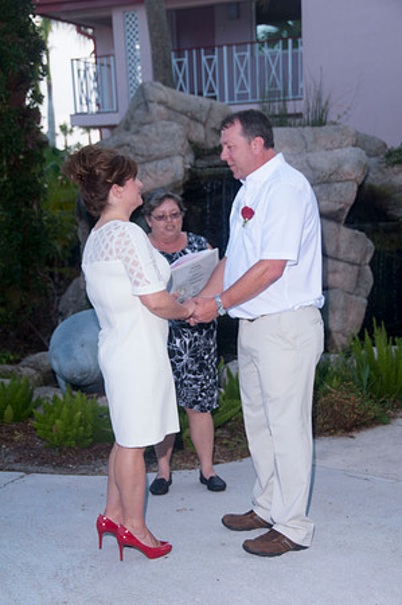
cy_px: 302
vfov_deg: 33.4
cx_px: 201
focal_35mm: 60
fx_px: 1007
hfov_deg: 22.6
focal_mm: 40
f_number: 5.6
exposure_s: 1/250
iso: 200
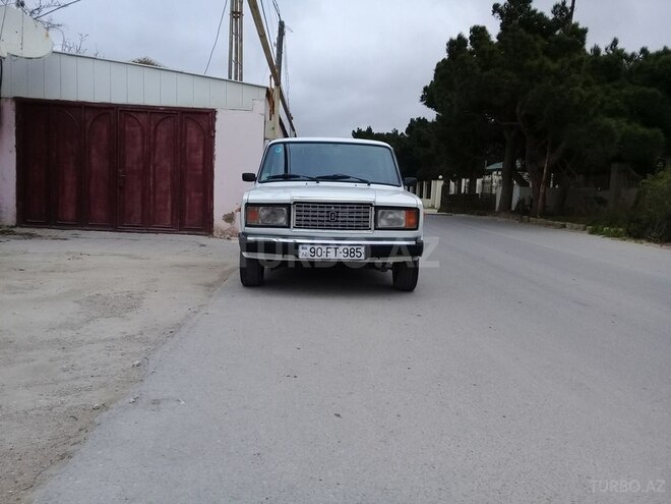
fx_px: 601
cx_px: 336
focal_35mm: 31
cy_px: 252
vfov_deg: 45.4
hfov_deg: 58.4
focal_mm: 3.3
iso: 50
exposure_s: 1/501
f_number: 2.2
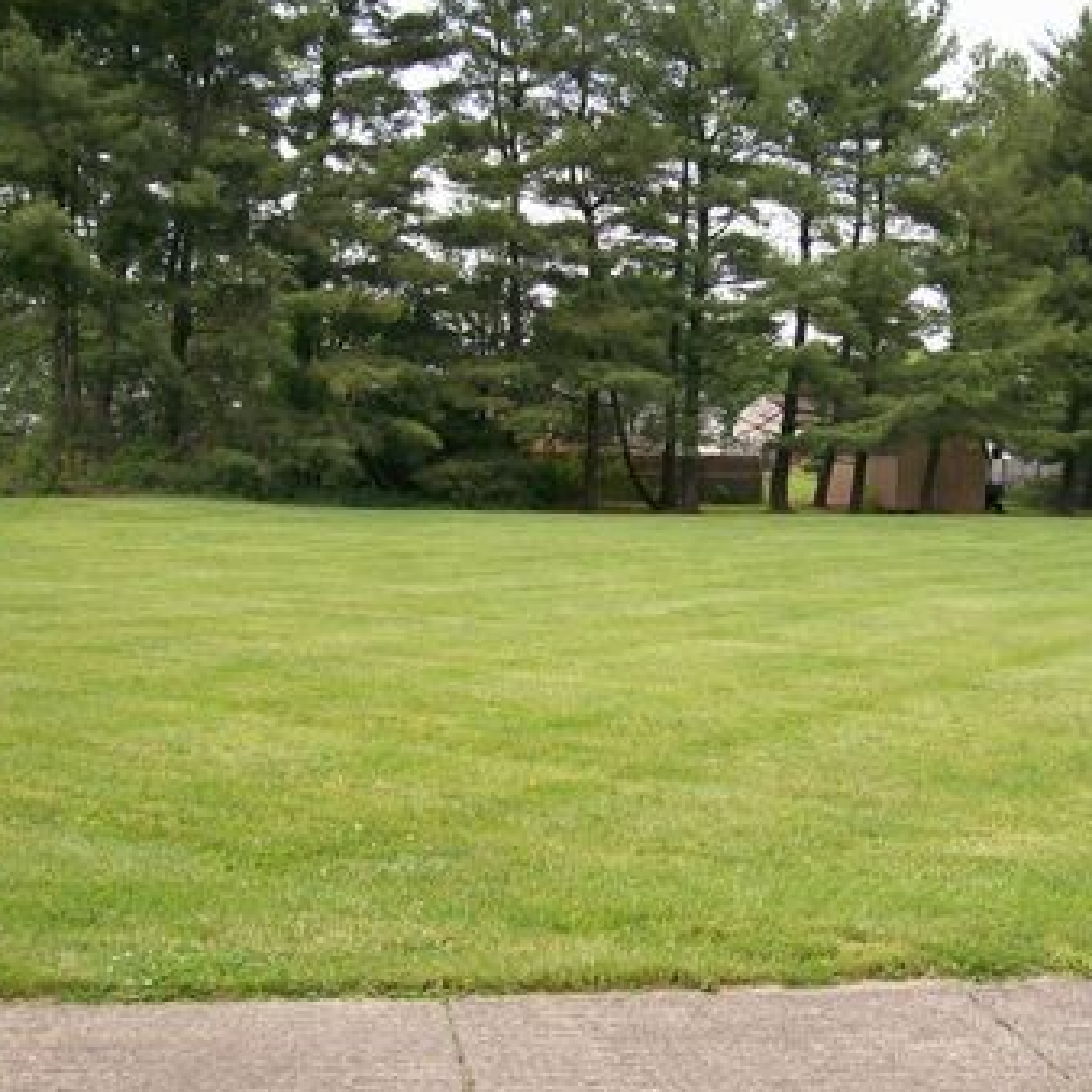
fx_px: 1677
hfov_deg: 36.0
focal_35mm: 47
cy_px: 572
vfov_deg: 36.1
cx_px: 611
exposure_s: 1/601
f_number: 2.7
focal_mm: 6
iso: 80
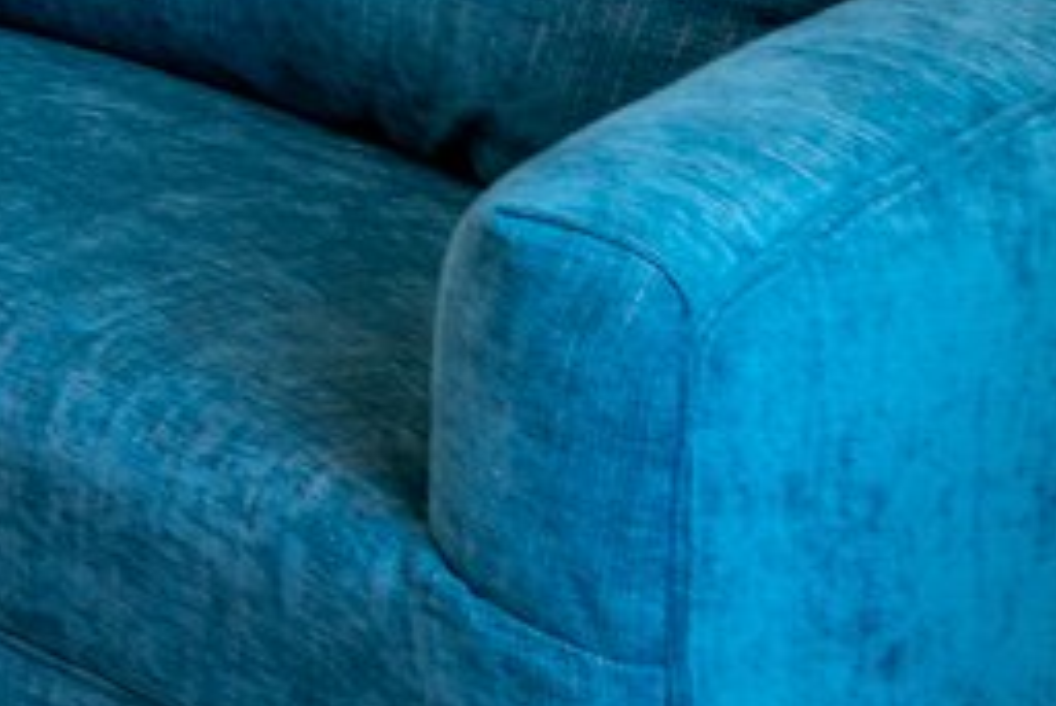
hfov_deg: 8.9
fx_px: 3287
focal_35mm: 112
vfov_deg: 9.6
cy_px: -1406
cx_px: -2871
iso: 100
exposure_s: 1/4
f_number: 8
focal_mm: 14
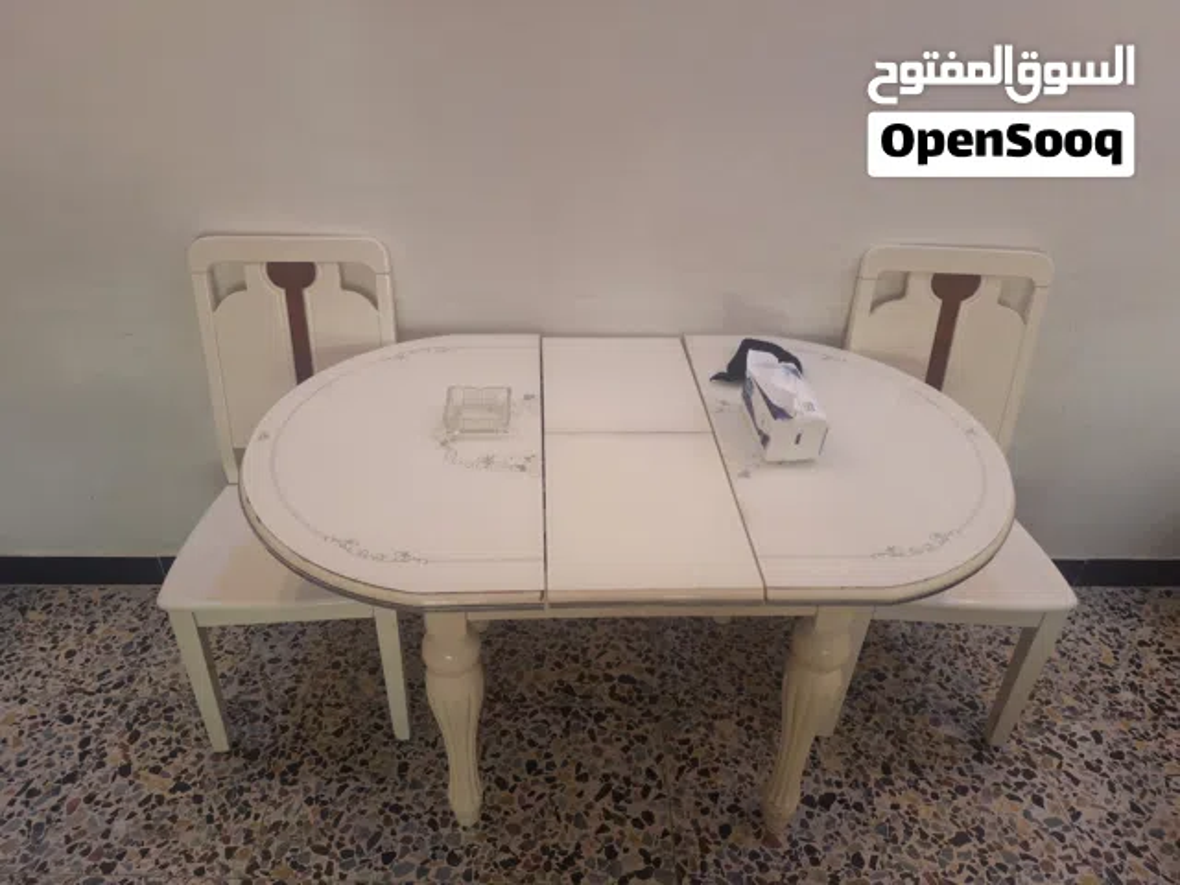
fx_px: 784
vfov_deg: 58.9
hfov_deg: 73.9
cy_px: 442
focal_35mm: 23
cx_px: 590
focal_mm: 5.54
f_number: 1.8
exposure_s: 1/50
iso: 125
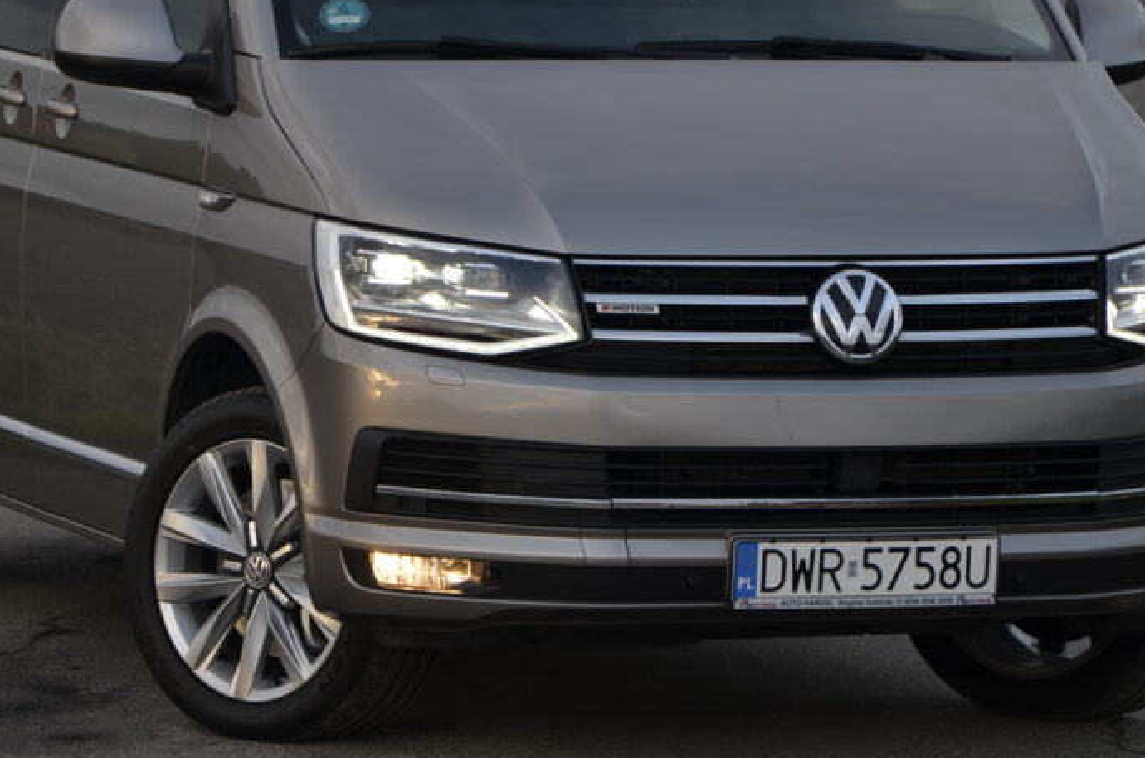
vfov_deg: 5.9
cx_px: 508
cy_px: 264
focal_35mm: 234
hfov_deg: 8.8
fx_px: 7419
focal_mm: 105
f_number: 5.6
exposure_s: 1/125
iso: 220
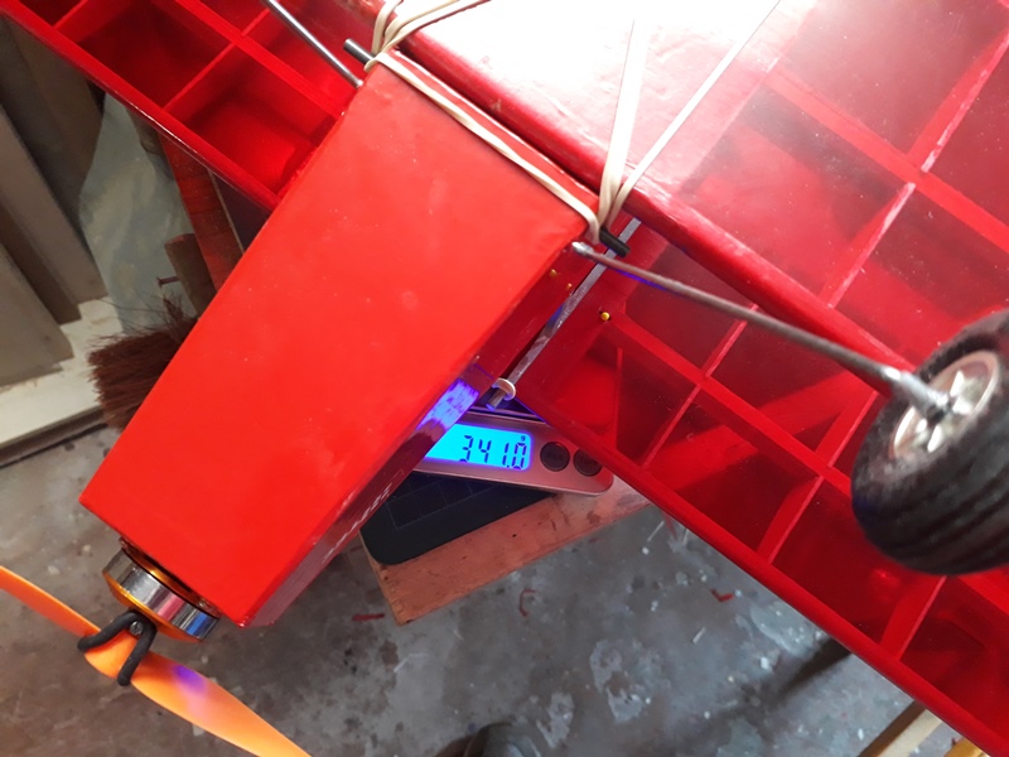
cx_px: 504
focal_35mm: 27
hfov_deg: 65.3
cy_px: 378
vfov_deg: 51.4
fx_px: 787
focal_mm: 3.6
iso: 250
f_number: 1.9
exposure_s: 1/17
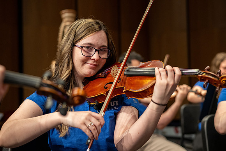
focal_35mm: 50
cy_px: 76
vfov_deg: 27.0
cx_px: 113
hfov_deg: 39.6
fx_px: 314
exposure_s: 1/500
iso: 3200
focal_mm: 50
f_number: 2.8
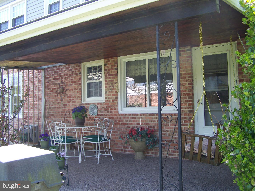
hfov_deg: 49.0
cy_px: 96
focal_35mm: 38
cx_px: 128
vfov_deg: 37.7
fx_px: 280
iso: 64
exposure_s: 1/80
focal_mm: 6.3
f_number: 2.8
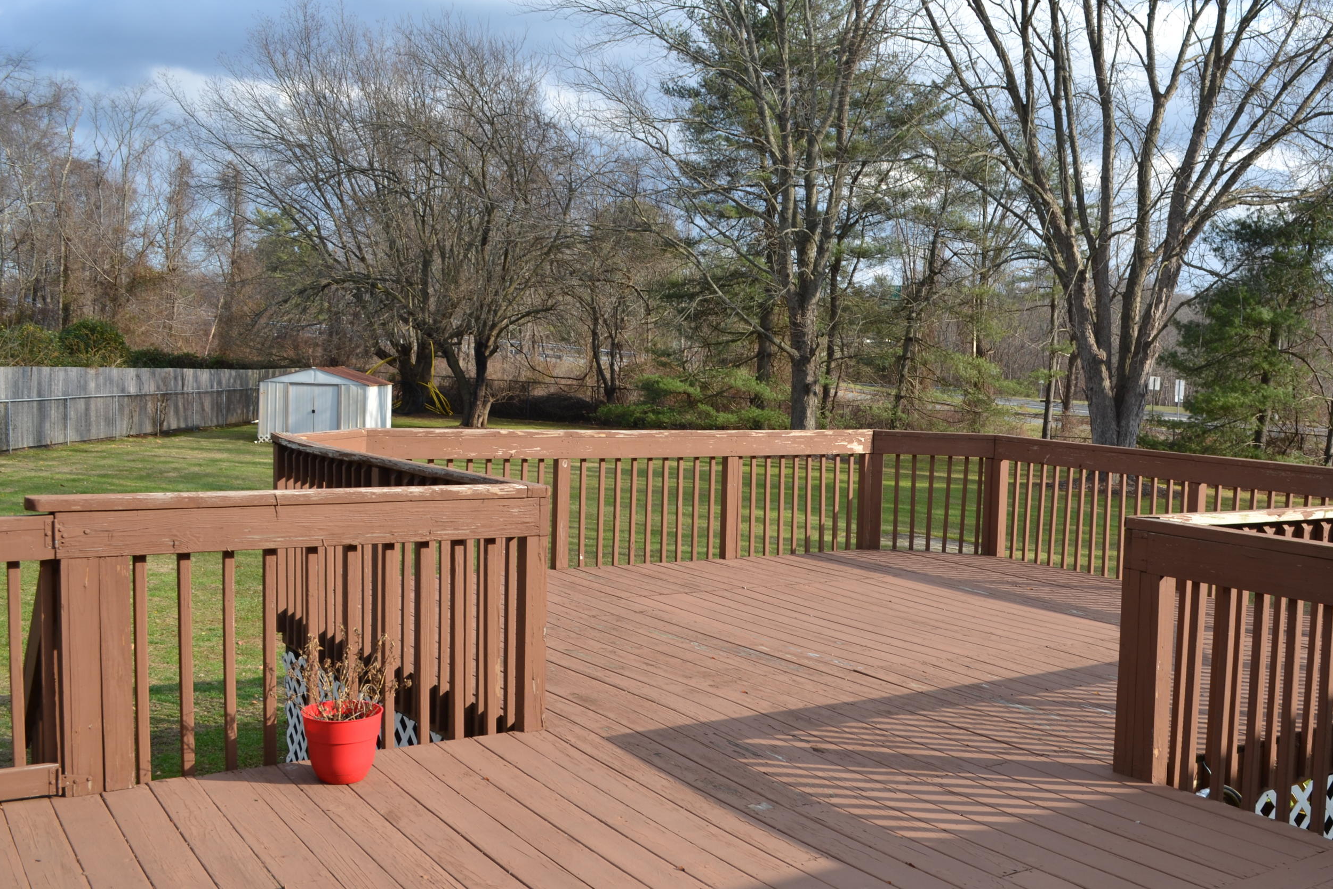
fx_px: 1333
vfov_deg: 36.9
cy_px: 484
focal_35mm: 36
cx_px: 795
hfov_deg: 52.8
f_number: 7.1
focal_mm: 20
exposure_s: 1/200
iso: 100
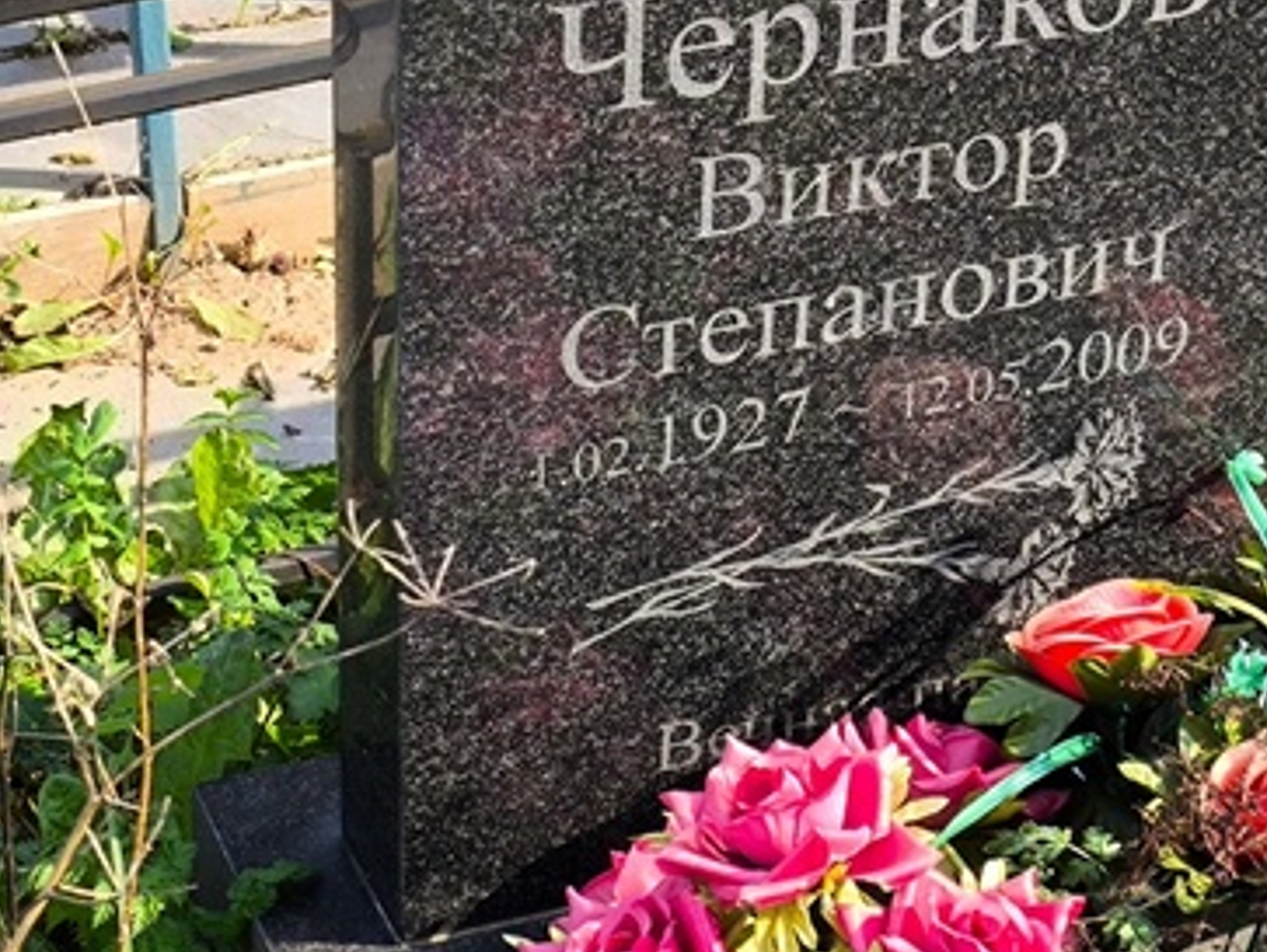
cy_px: 115
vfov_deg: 13.4
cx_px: 613
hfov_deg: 17.9
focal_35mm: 110
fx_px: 4030
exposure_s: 1/421
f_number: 1.7
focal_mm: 4.71
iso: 50
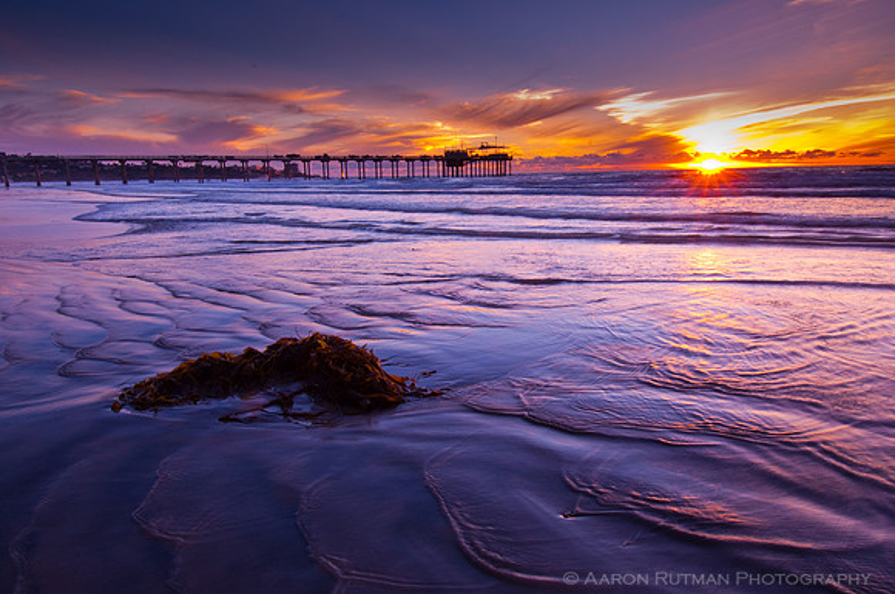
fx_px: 596
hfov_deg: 73.8
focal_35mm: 24
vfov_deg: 53.0
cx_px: 448
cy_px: 297
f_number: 22
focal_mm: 16
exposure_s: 1/6
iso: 200
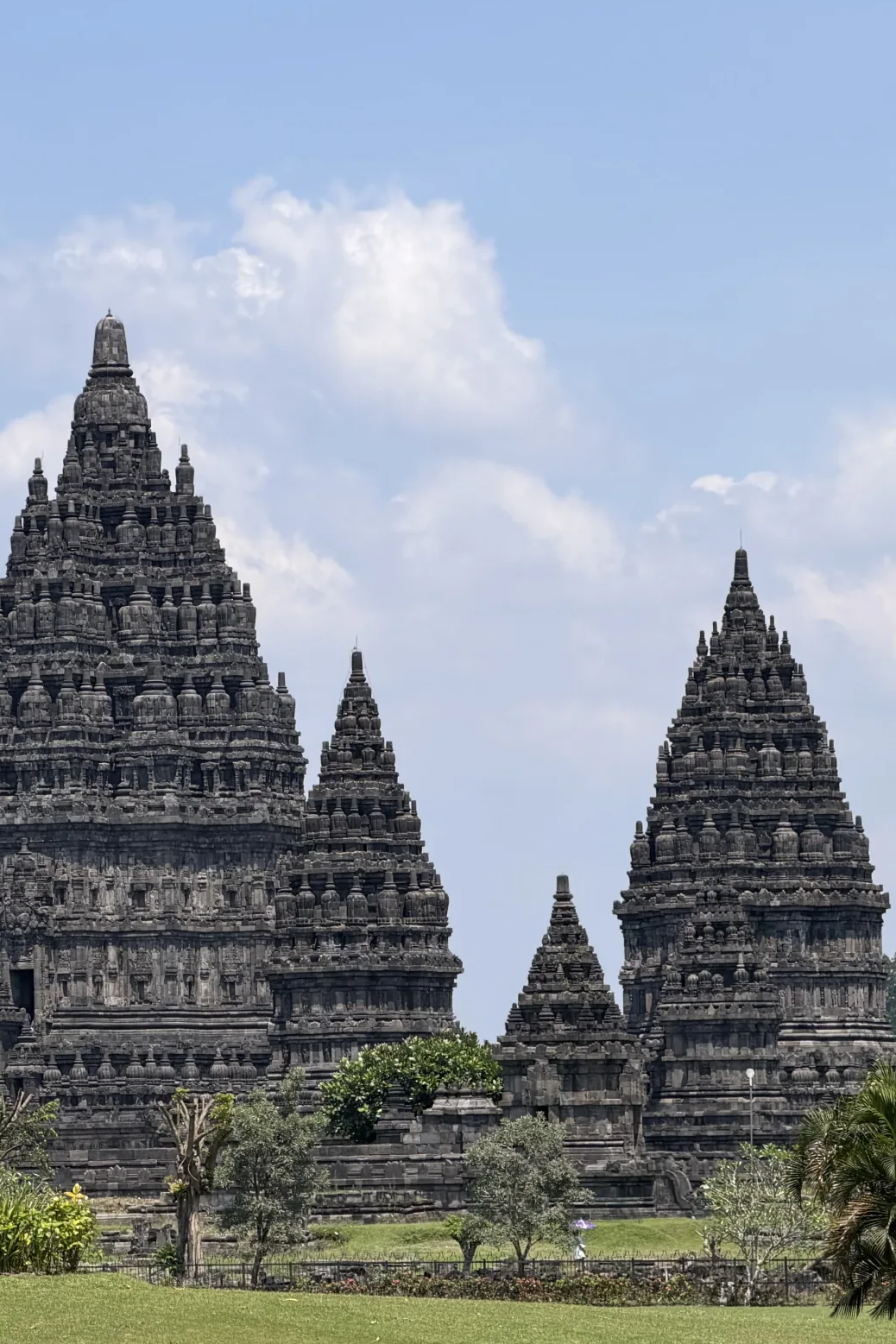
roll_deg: +1.1
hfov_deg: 8.0
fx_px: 6384
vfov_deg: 12.0
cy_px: 707
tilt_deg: +3.3
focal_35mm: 171
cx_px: 74
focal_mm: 16.89
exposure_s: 1/638
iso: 20
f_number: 2.8
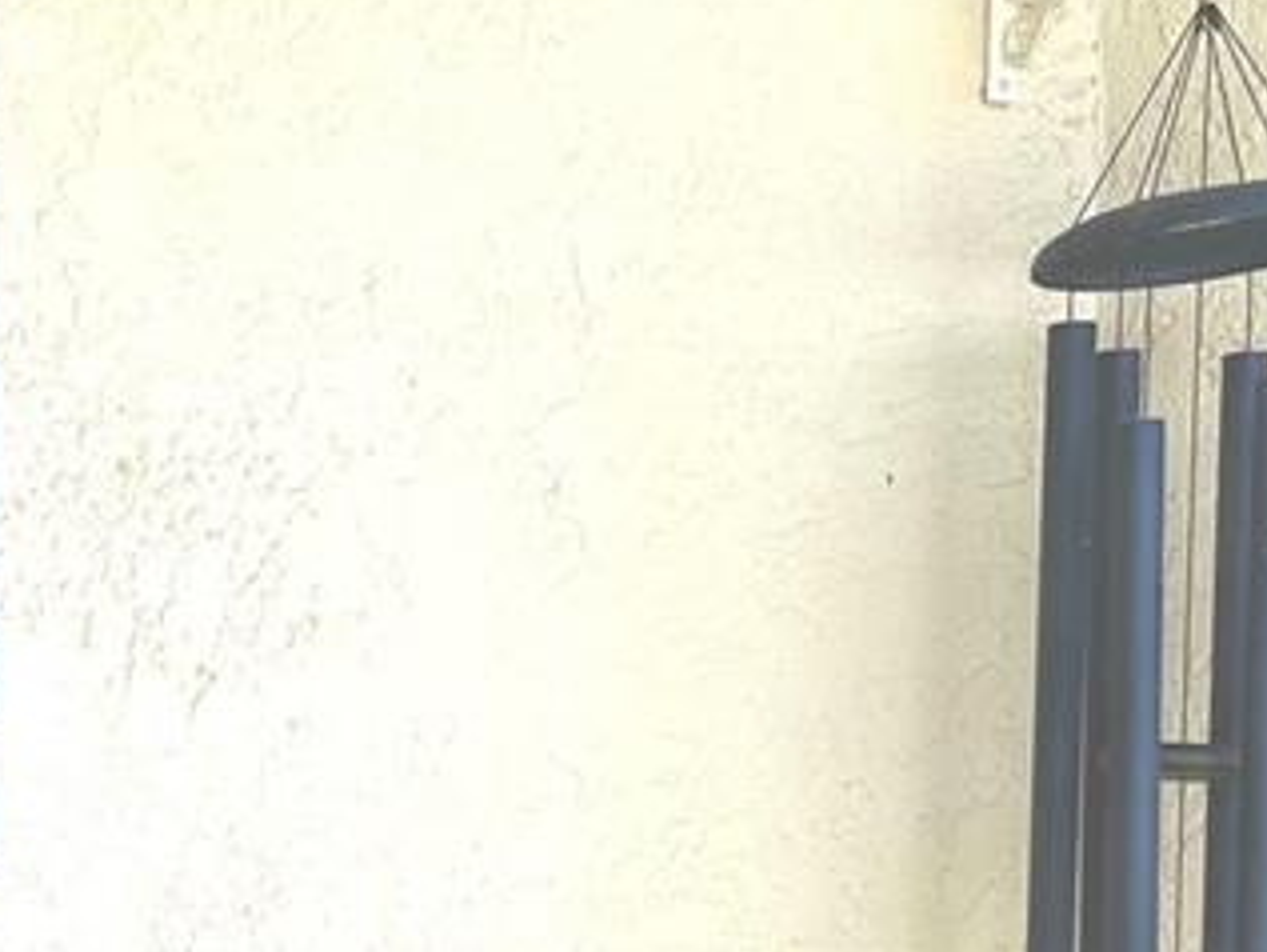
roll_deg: +1.1
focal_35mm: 84
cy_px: 1192
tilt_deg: -6.0
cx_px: -156
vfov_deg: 16.7
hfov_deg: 21.9
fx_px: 3076
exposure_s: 1/526
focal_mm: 5.7
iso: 50
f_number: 1.5
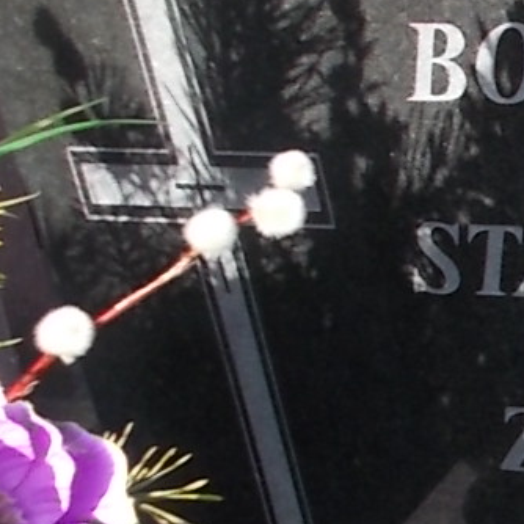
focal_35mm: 110
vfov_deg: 15.8
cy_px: 318
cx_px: 941
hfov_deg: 14.1
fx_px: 1884
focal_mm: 4.6
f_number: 3.2
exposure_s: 1/250
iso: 80
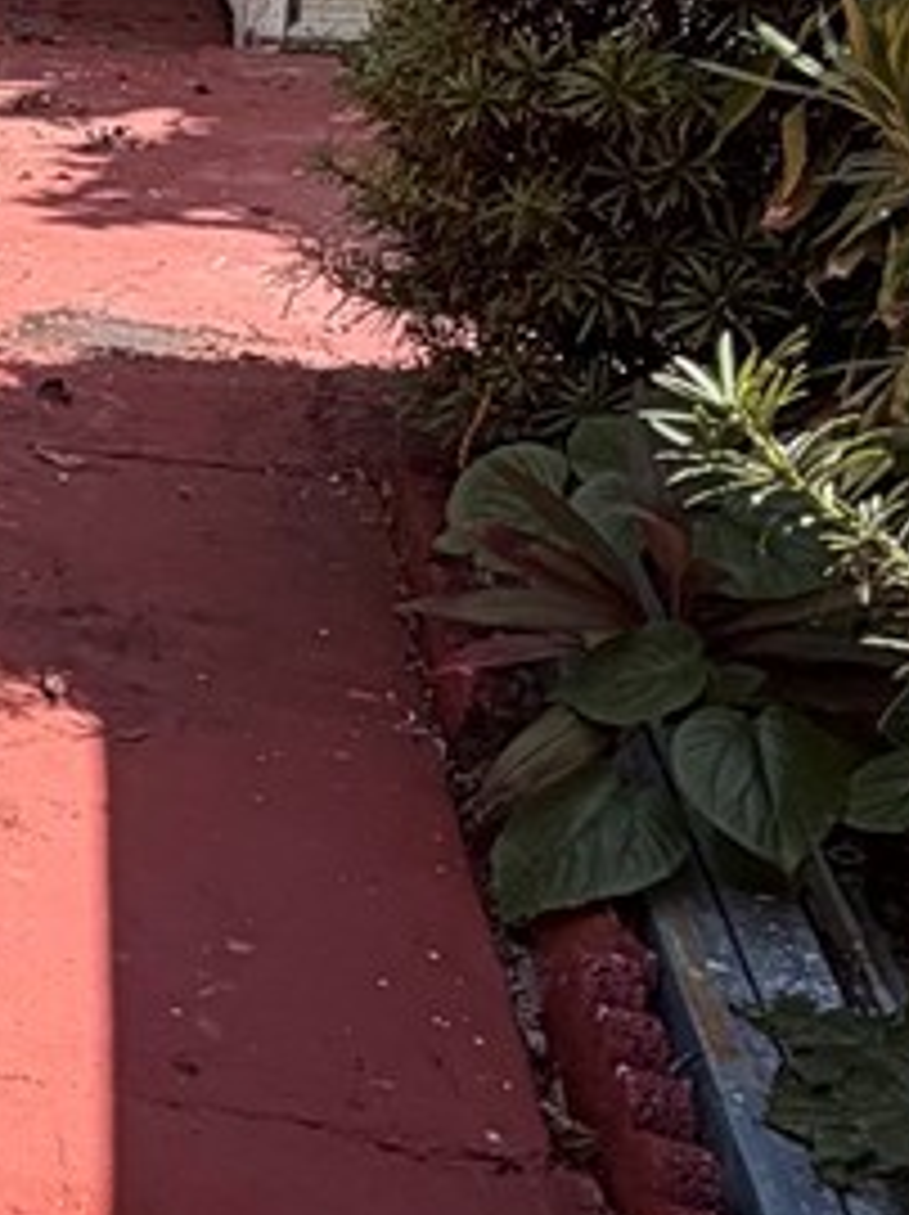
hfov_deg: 14.6
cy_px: 486
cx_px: -932
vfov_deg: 23.5
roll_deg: +0.6
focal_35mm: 83
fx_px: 2911
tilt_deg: -21.0
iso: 40
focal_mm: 2.22
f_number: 2.2
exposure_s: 1/770
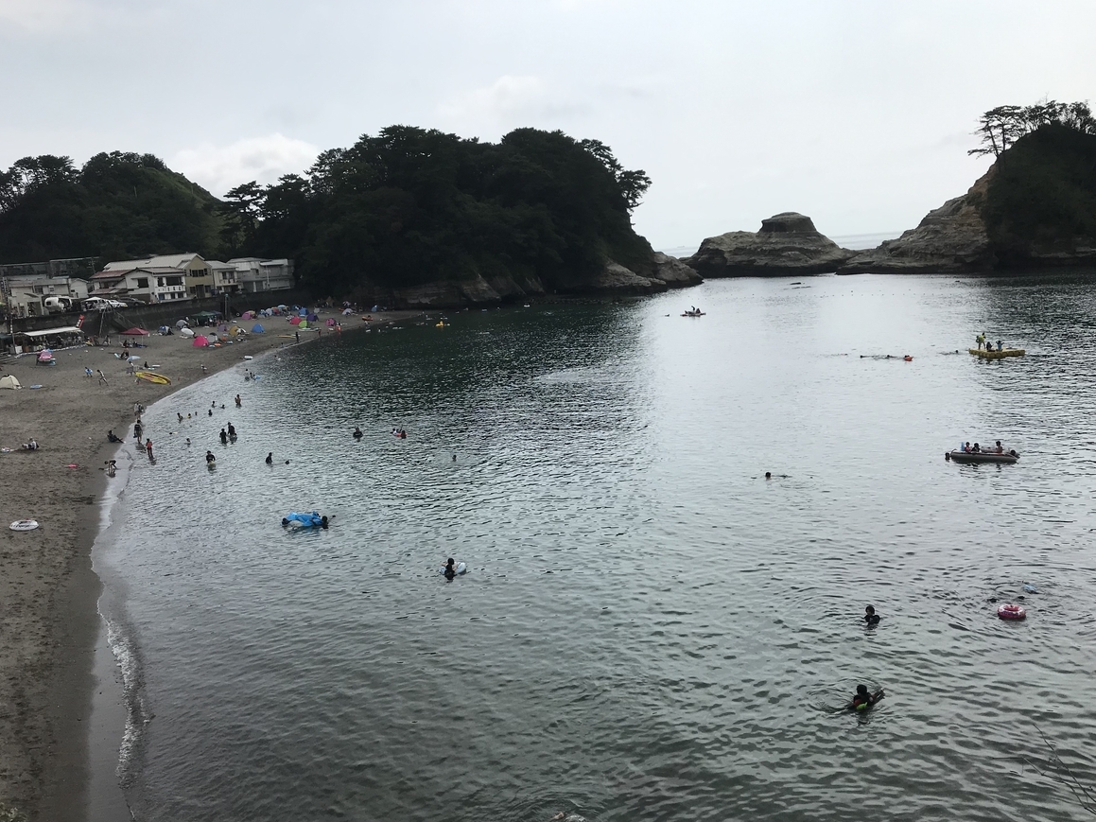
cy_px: 417
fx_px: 918
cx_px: 545
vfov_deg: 48.2
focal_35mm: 29
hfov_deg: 61.7
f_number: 1.8
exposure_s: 1/5650
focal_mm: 3.99
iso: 25
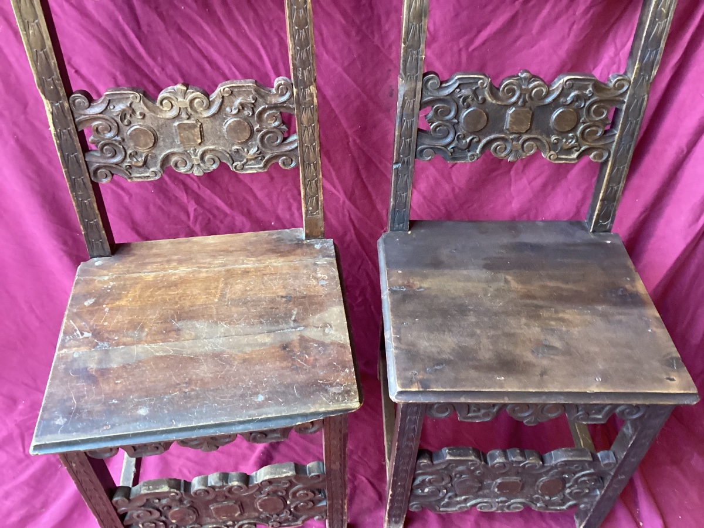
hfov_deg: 58.4
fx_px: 630
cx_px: 352
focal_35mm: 31
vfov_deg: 45.4
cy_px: 264
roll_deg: -5.7
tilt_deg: -42.9
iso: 400
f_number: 2.4
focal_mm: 3.3
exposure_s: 1/50
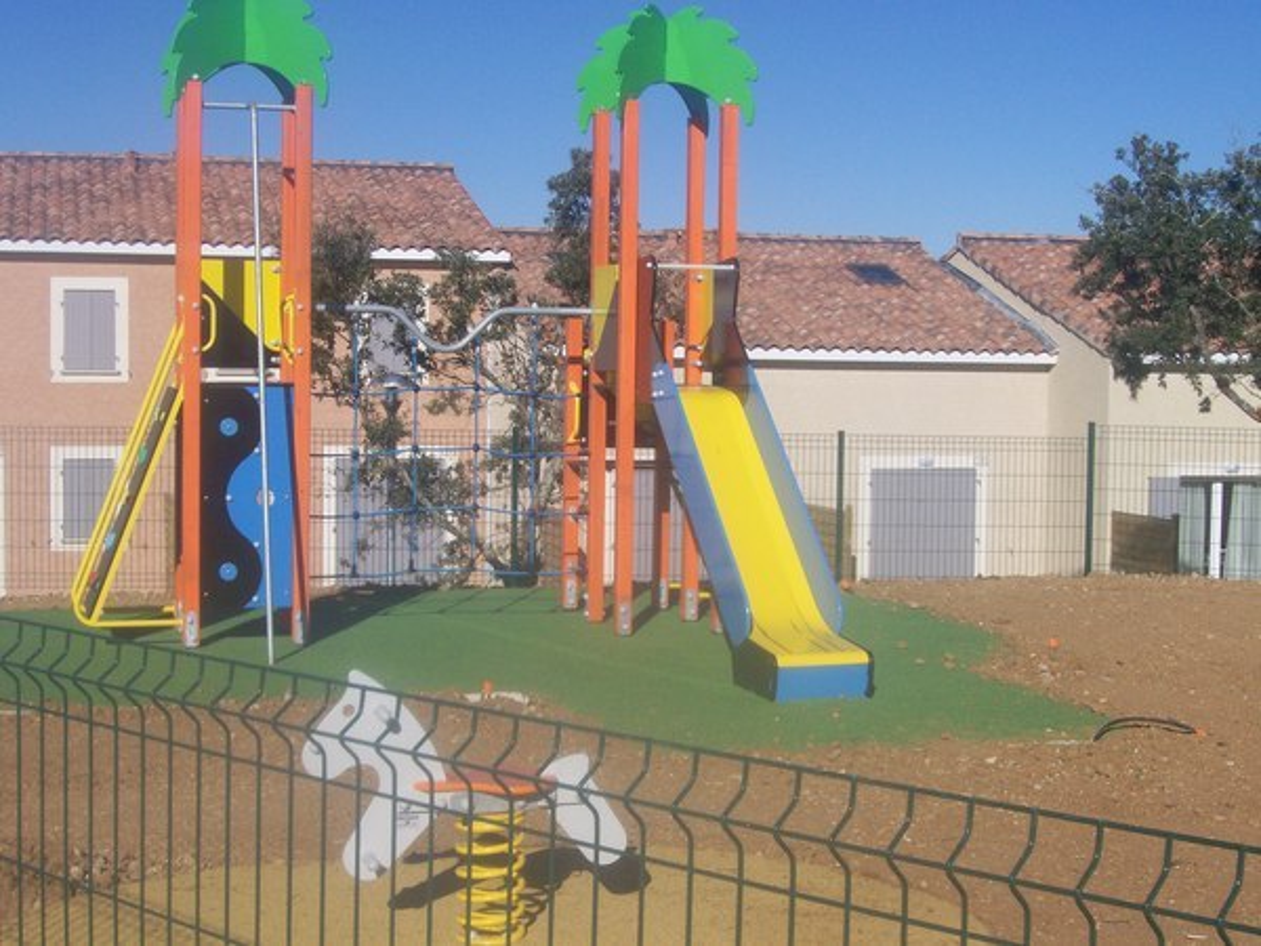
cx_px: 630
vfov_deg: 26.1
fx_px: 2040
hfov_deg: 34.3
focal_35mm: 56
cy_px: 473
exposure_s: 1/762
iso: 80
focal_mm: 9.4
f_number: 6
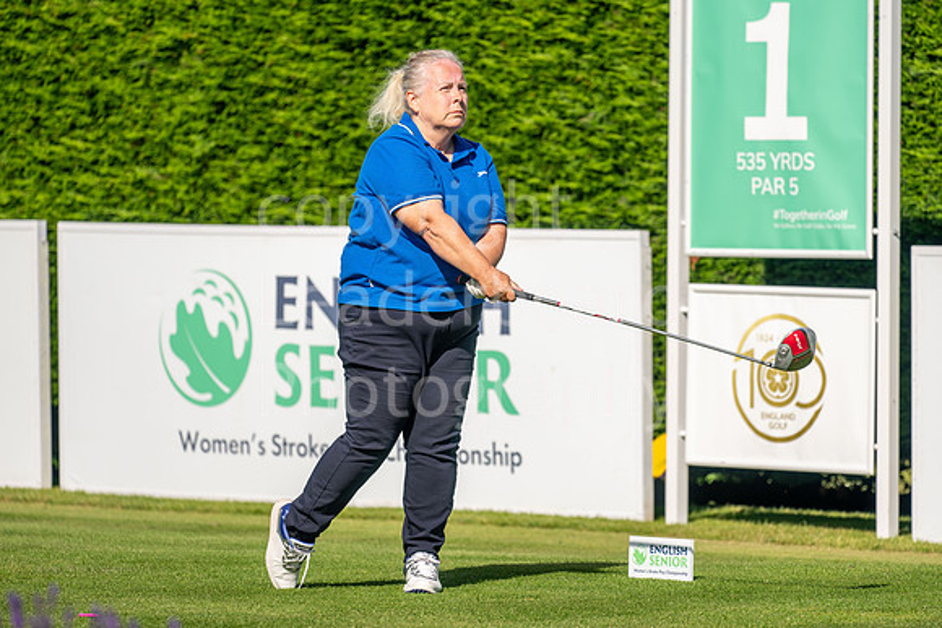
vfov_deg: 4.6
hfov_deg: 6.9
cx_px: 471
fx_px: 7851
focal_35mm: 300
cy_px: 314
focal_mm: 300
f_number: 5
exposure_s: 1/1600
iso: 200
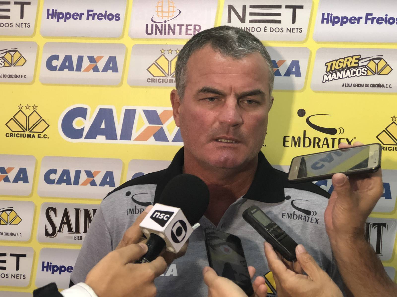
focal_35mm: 57
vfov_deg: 25.7
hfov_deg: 33.8
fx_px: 654
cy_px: 148
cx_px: 198
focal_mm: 6.6
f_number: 2.8
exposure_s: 1/60
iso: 400
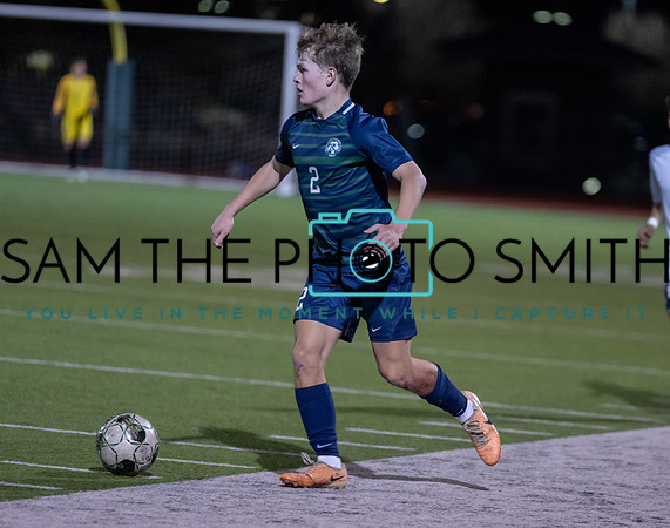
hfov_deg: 7.4
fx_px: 5180
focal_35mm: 263
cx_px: 466
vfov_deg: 5.8
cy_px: 311
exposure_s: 1/1000
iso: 3200
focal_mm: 200
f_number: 2.8
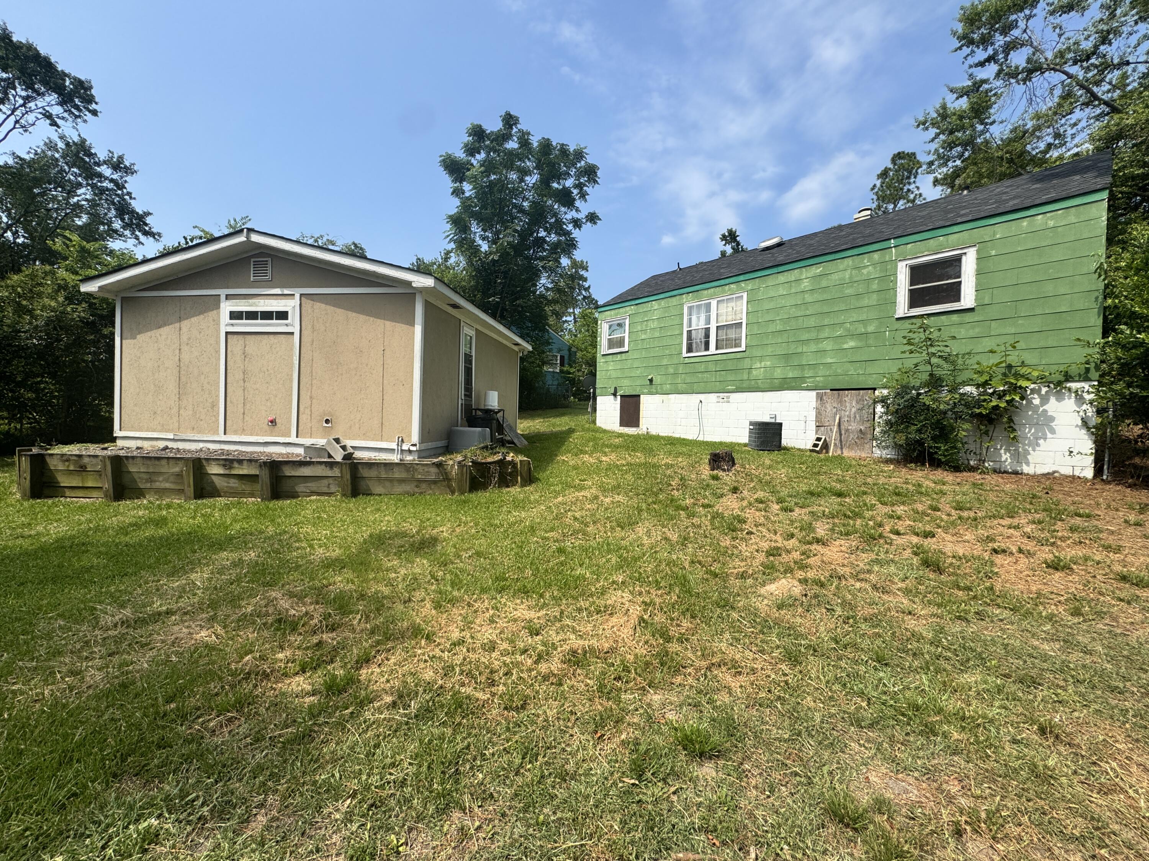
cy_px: 430
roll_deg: -2.8
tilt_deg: -1.0
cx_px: 574
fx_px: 465
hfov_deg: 102.1
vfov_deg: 85.7
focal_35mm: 14
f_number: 2.2
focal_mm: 2.22
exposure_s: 1/1672
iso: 50
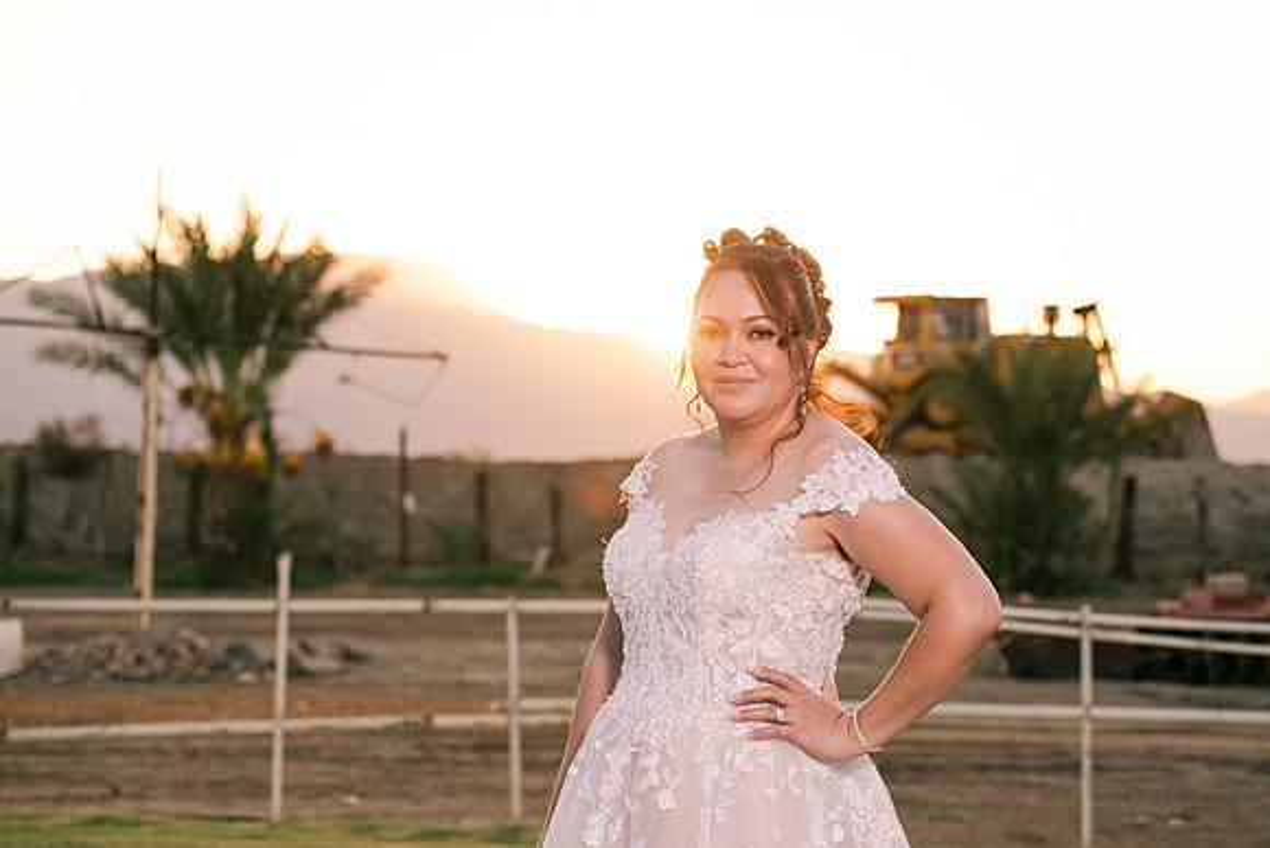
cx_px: 635
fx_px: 2682
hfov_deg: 26.6
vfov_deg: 18.0
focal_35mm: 76
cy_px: 424
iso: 200
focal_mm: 51
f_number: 3.2
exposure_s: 1/640
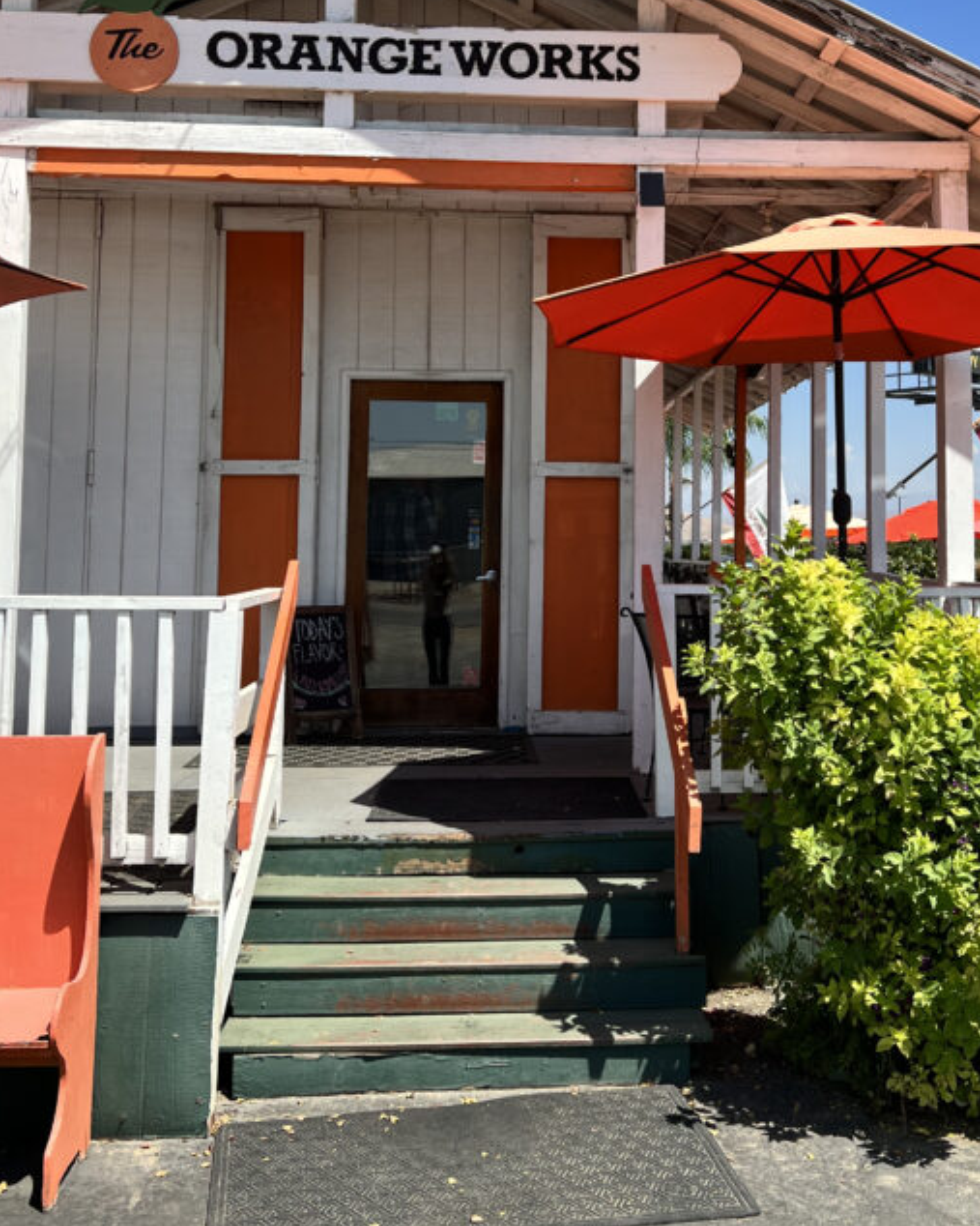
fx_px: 1487
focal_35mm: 41
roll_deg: -0.5
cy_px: 425
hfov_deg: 36.3
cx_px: 613
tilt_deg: +4.8
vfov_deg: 44.3
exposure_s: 1/2353
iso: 50
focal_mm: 5.7
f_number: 1.5
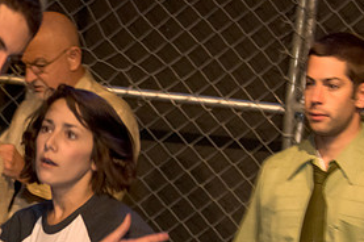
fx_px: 2858
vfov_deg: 4.8
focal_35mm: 283
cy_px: 212
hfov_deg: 7.3
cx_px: -7
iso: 3200
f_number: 3.2
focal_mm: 90
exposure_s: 1/100
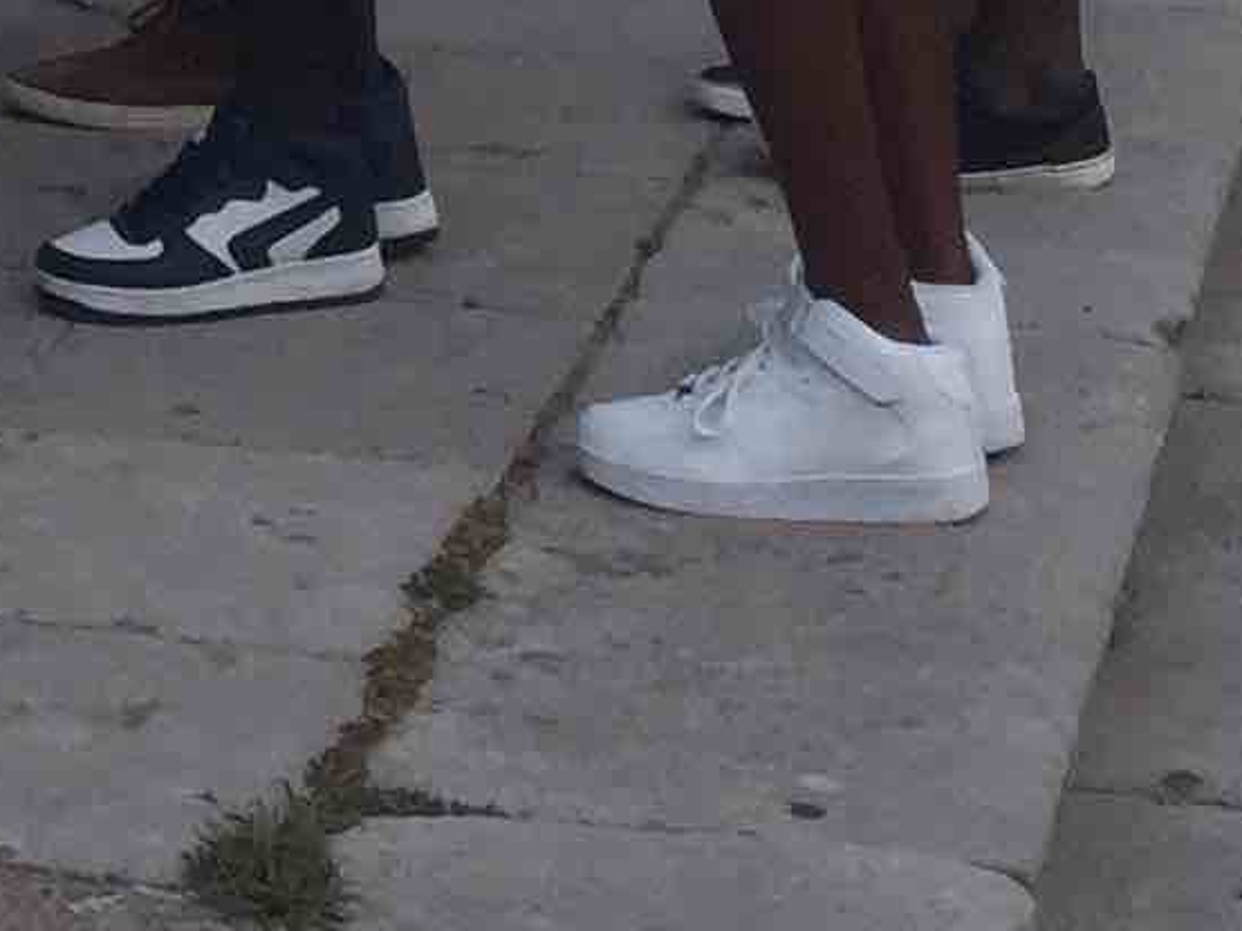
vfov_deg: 7.7
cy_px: -1707
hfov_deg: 10.8
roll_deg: +3.5
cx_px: -966
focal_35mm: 171
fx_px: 6133
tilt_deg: +4.1
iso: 32
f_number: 2.2
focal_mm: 4.15
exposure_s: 1/760
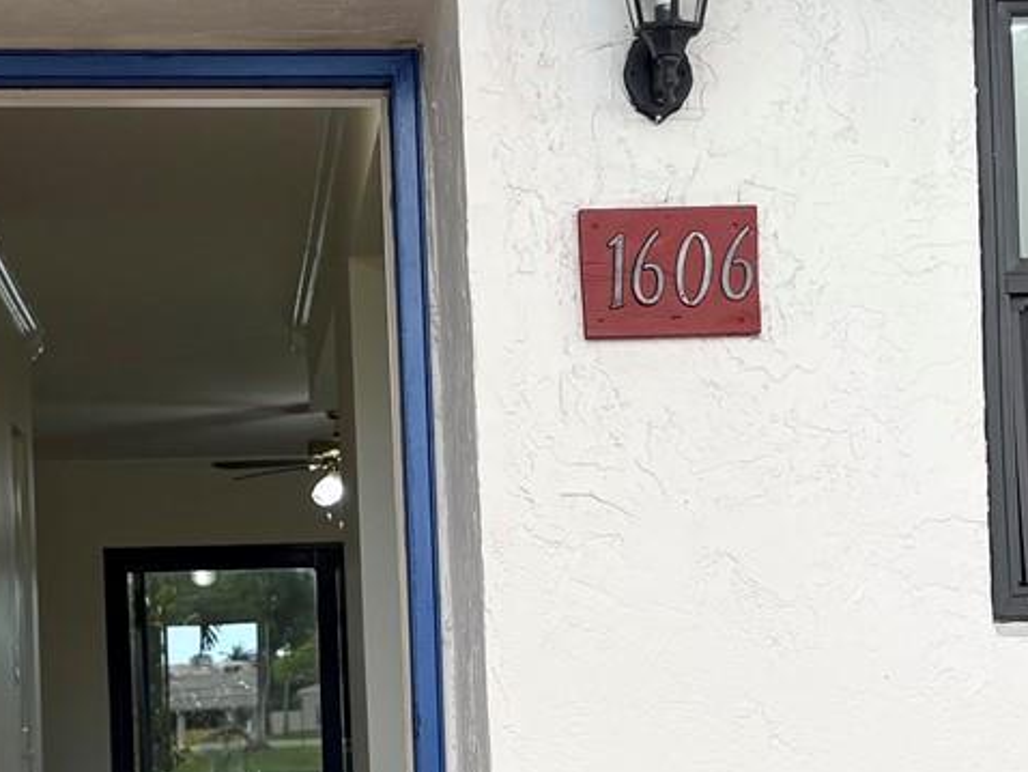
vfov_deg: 16.8
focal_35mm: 87
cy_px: 667
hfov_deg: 22.5
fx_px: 2585
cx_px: 555
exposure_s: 1/299
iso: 40
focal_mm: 5.96
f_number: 1.6
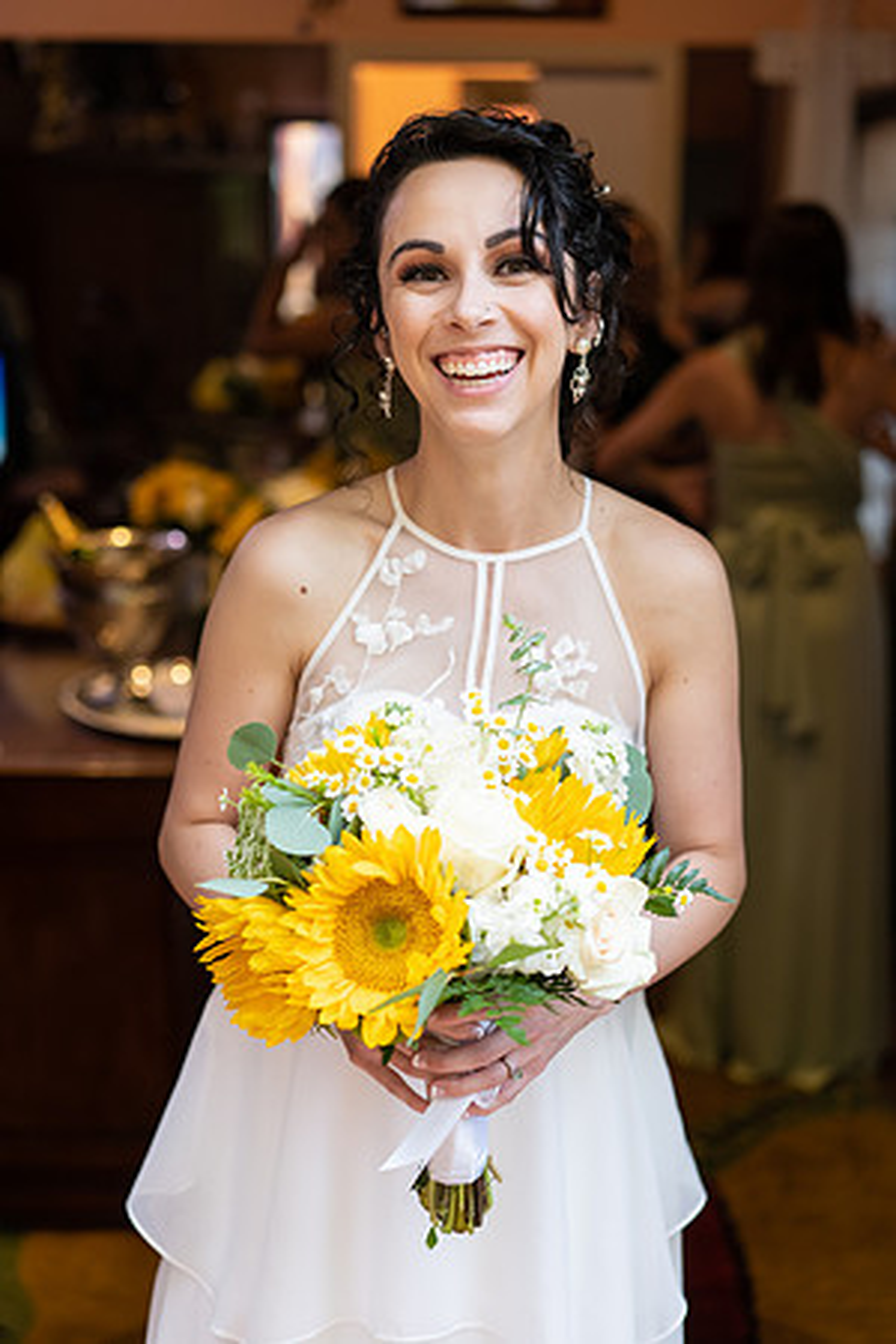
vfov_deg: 36.2
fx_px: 2053
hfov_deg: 24.6
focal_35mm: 55
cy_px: 672
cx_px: 448
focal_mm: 55
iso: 320
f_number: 2.5
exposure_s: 1/160
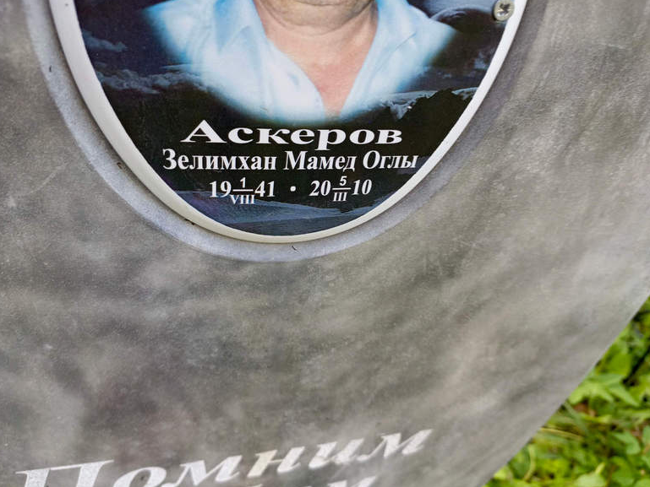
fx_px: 488
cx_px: 321
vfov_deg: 53.1
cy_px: 237
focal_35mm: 26
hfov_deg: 67.3
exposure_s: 1/60
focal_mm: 4.76
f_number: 1.69
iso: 159
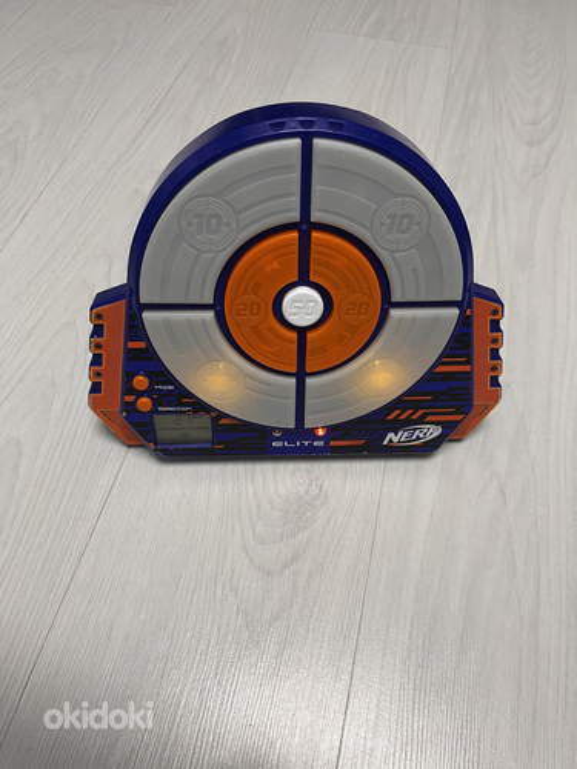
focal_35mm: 26
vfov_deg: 67.3
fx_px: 578
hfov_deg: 53.1
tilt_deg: -57.1
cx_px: 288
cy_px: 384
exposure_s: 1/49
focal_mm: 5.1
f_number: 1.6
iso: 80
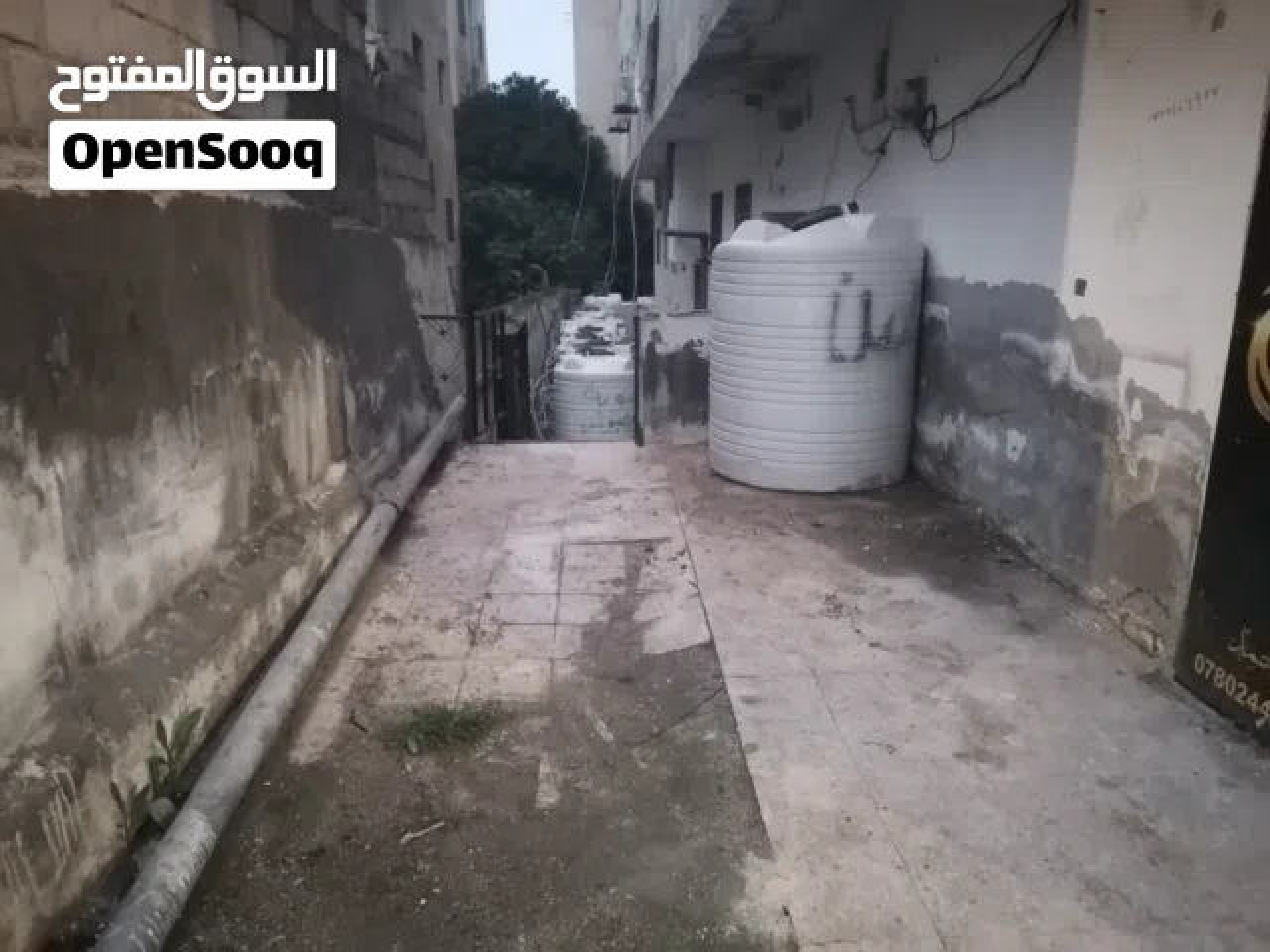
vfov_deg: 51.4
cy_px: 476
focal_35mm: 27
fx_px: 991
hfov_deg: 65.3
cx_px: 635
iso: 1600
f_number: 1.8
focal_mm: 5.3
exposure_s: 1/20
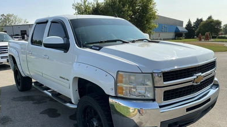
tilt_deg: -13.5
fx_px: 186
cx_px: 113
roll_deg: +0.6
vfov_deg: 37.4
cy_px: 82
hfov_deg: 62.7
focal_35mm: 31
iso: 25
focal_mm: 3
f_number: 1.8
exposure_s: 1/1534
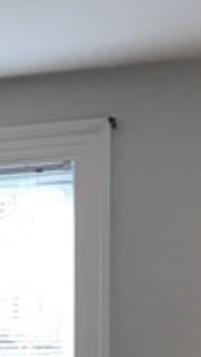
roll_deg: +1.3
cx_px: -160
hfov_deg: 8.7
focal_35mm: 133
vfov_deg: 15.4
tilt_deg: -4.5
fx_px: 1260
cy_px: 465
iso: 40
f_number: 1.8
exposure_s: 1/120
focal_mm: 3.99
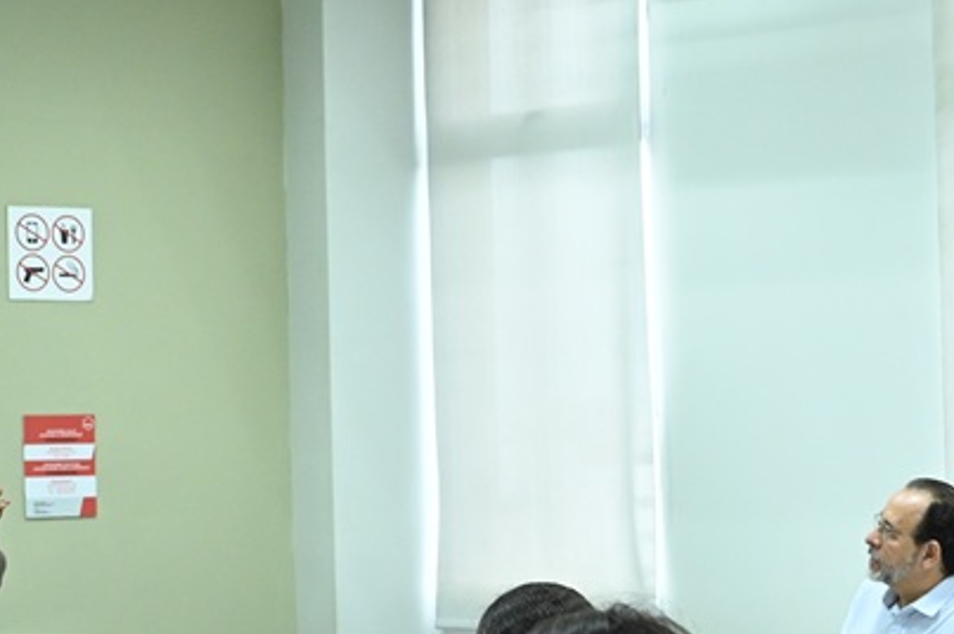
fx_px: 3548
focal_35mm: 134
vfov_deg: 10.2
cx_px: 1013
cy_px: 596
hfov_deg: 15.0
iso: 3200
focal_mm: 45
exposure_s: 1/125
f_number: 5.6
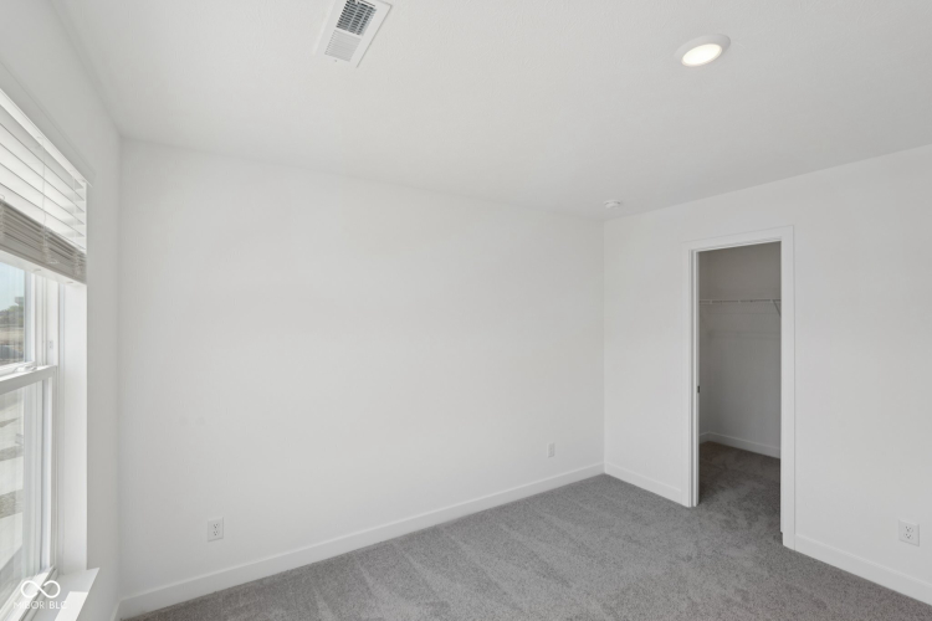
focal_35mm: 16
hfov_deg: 96.7
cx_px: 466
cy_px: 310
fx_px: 414
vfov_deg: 73.7
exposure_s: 1/50
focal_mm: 16
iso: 100
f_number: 8
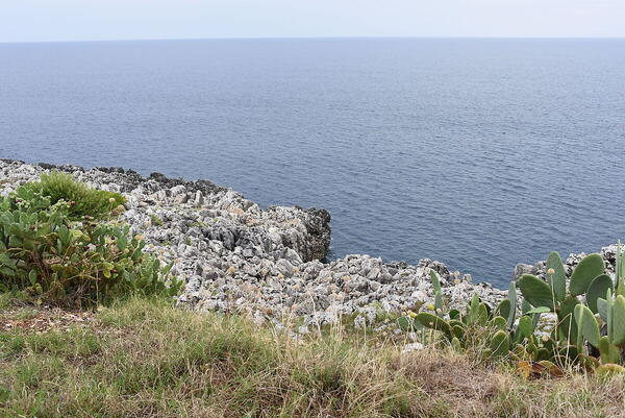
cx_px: 312
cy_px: 209
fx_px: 608
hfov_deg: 54.4
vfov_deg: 37.9
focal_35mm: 35
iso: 125
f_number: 9.5
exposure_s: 1/60
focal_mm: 35
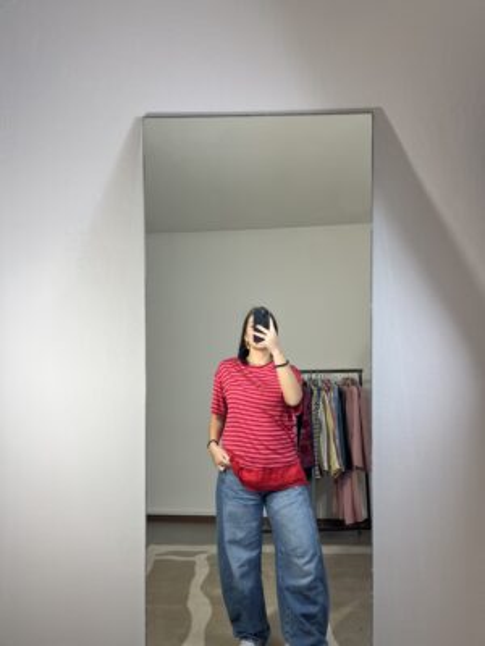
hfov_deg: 53.1
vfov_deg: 67.3
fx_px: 486
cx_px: 242
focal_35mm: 26
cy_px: 323
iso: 64
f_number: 1.6
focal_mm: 5.1
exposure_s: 1/100
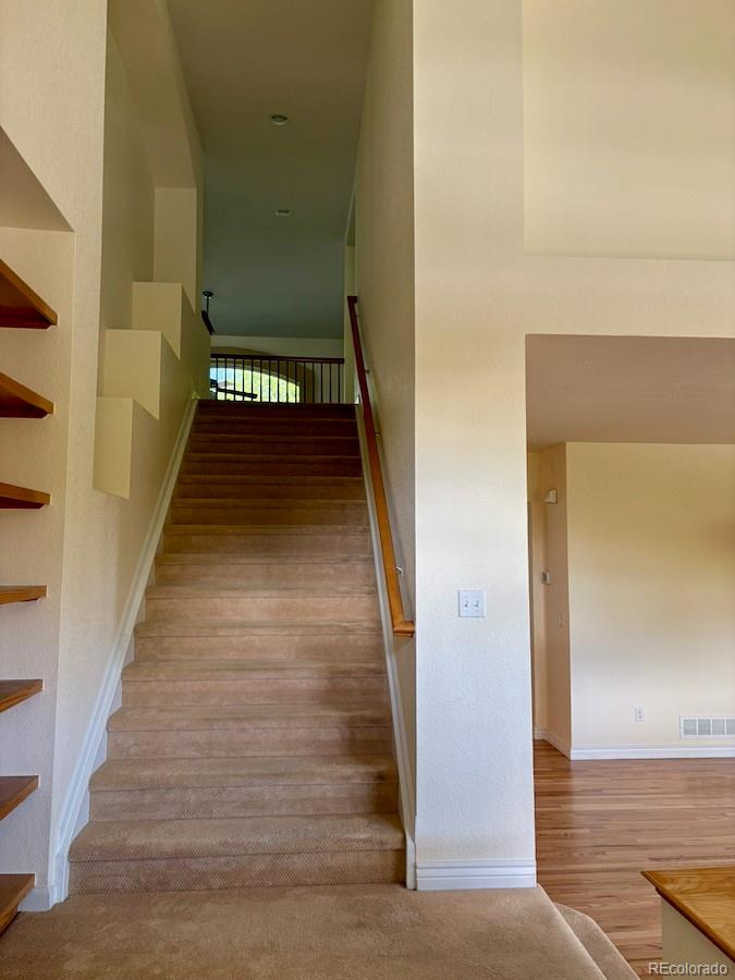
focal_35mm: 26
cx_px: 368
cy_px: 490
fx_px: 736
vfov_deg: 67.3
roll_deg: -0.6
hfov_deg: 53.1
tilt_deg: +4.9
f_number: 1.6
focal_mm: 5.96
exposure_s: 1/90
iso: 125
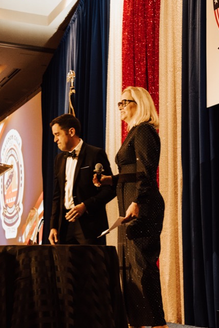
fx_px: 712
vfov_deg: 26.0
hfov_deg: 17.5
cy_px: 188
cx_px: 124
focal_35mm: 78
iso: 6400
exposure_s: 1/100
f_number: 3.2
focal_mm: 42
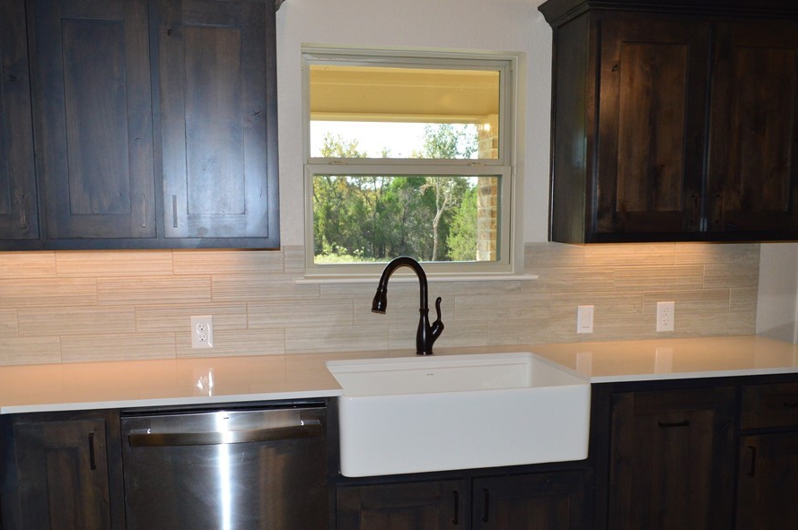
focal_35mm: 33
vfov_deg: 39.8
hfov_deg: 57.2
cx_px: 364
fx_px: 731
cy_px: 308
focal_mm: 18
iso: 800
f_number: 8
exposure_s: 1/200
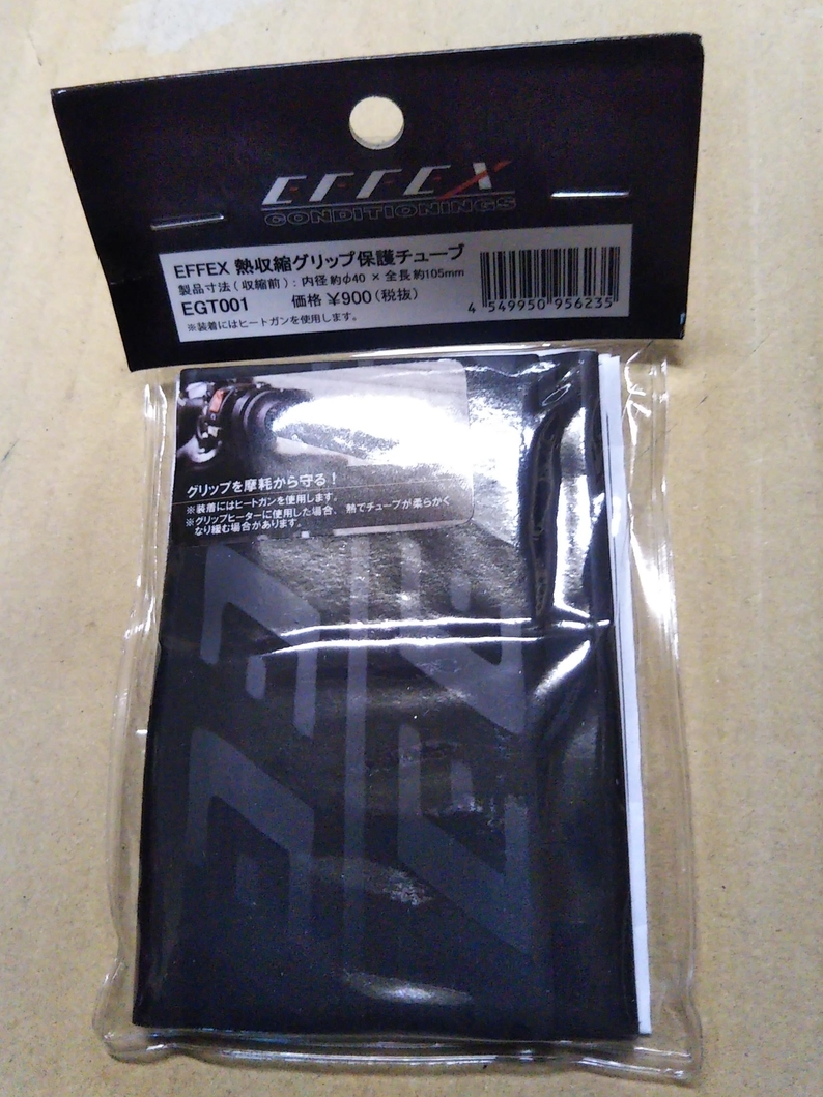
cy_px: 503
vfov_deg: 53.9
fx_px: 1078
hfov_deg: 41.8
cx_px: 421
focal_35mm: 34
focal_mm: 4
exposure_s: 1/23
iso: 460
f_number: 2.2
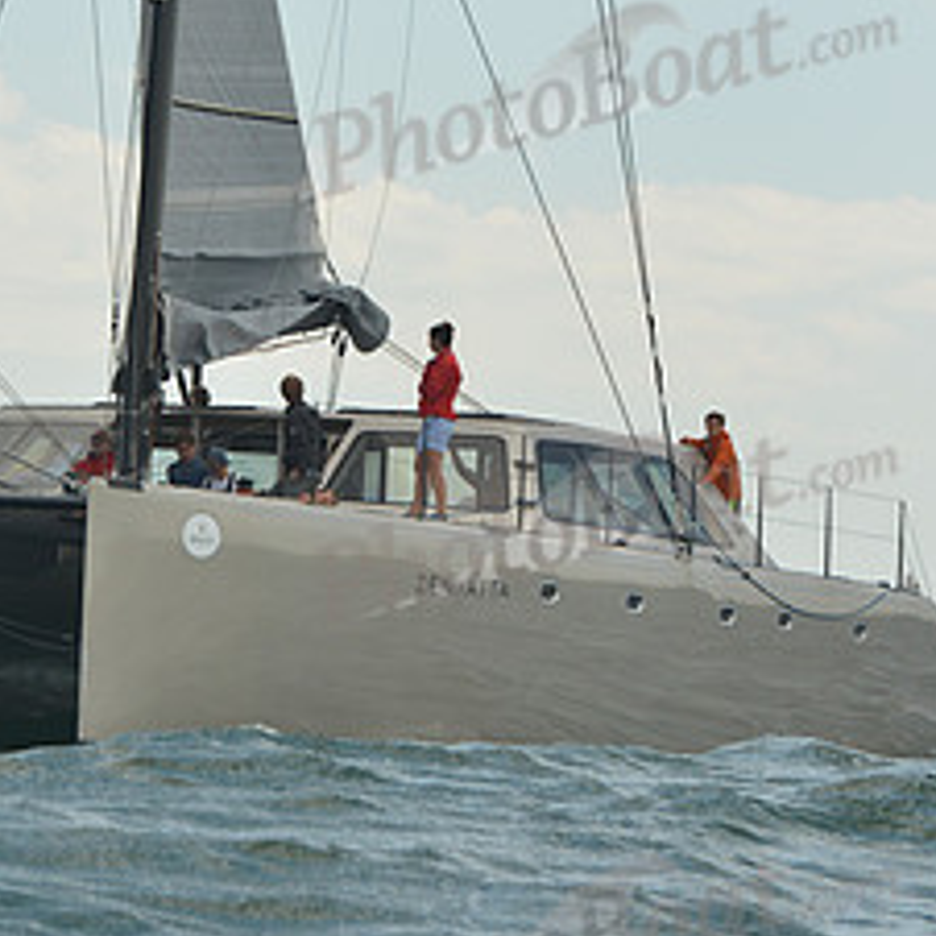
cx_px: 104
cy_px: 362
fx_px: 7464
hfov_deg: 7.2
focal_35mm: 244
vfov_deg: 7.2
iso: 400
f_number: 5
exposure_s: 1/800
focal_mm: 112
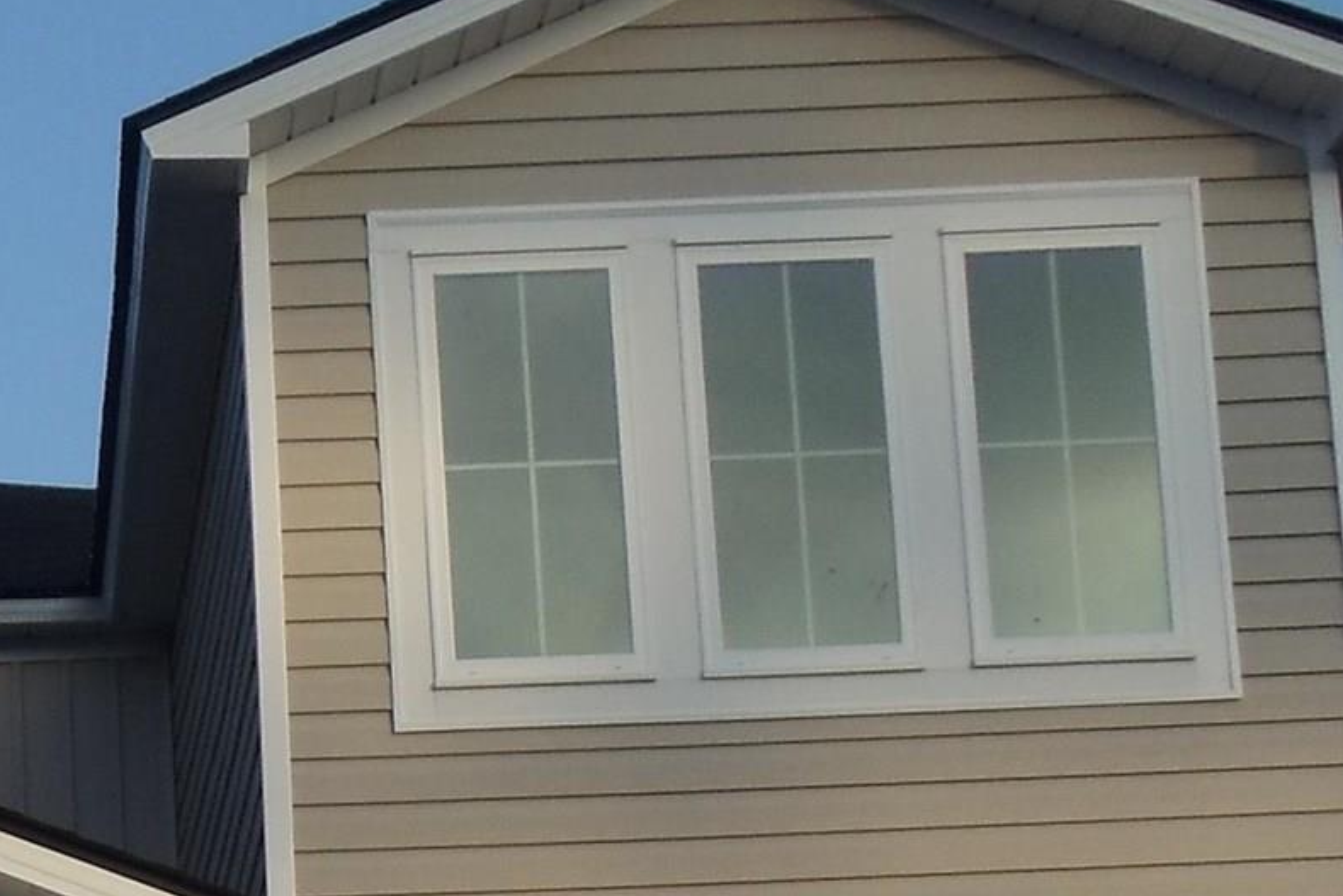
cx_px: -534
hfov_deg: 11.2
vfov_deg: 7.7
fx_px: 6641
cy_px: 979
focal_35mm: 178
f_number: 7.1
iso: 80
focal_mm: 6
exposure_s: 1/160
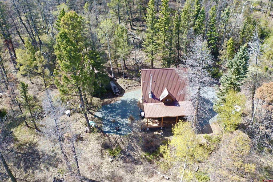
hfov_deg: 65.5
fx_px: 212
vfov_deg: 46.4
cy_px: 91
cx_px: 136
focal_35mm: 28
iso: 100
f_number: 3.5
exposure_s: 1/80
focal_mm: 10.26
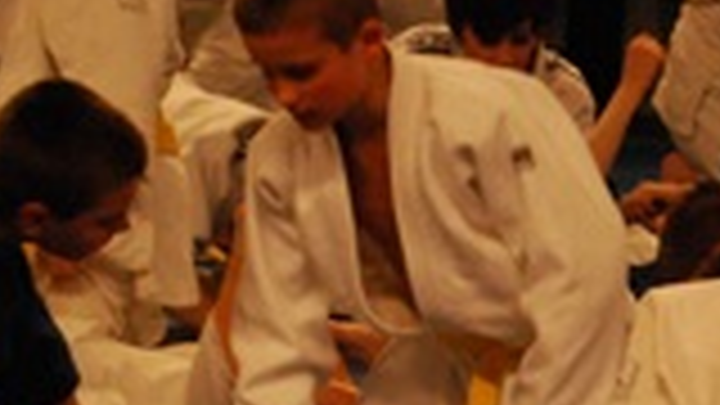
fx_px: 5974
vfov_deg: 3.8
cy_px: 785
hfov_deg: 6.9
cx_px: 551
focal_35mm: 313
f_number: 5.6
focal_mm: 55
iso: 1600
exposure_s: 1/125
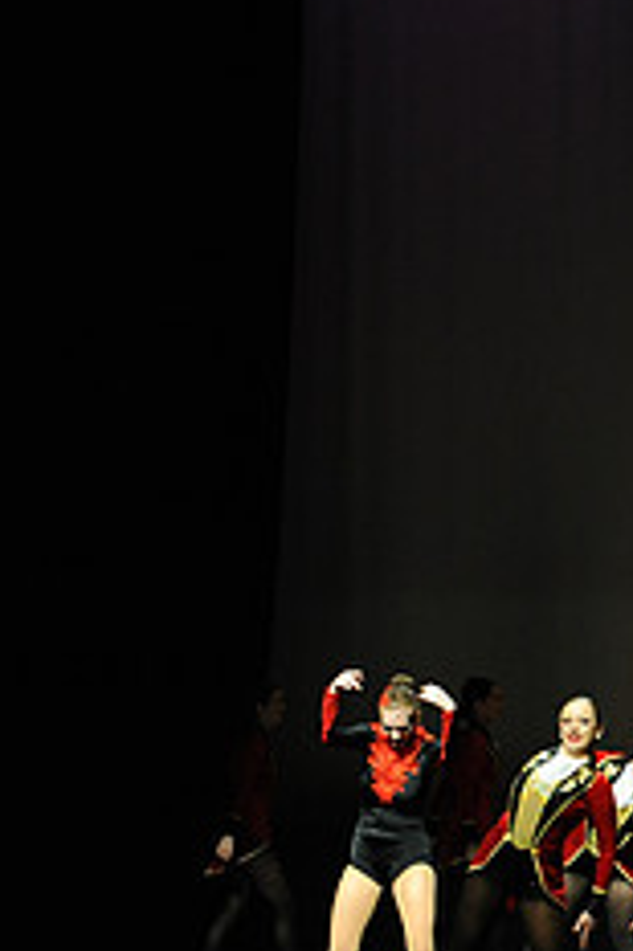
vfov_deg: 11.8
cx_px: 1180
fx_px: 4596
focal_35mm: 174
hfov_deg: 7.6
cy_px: 755
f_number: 2.8
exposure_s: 1/400
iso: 2500
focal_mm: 70
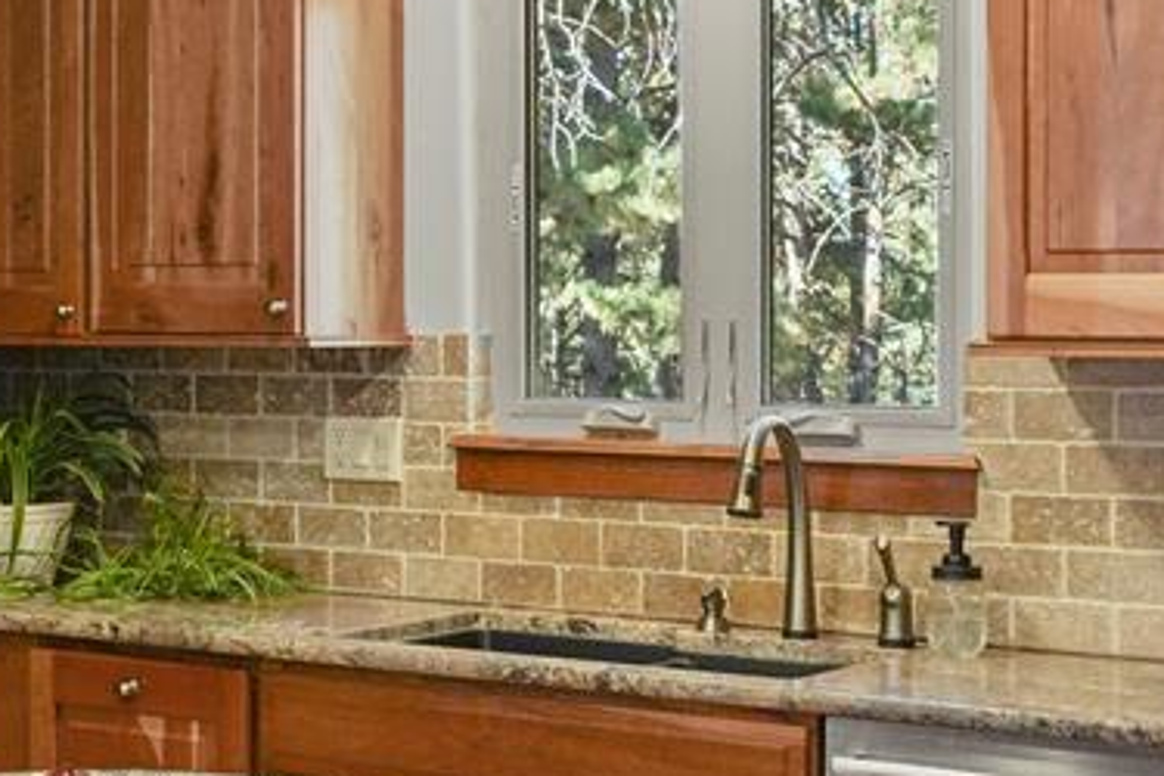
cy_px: 363
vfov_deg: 16.7
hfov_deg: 23.7
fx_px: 2651
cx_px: 6
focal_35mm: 82
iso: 1600
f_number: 11
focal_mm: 30
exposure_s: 1/30
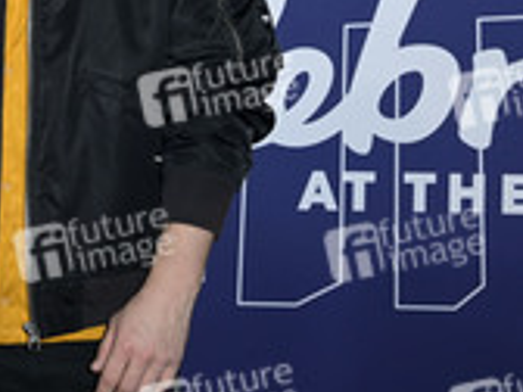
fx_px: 1481
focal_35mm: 98
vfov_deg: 14.9
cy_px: 12
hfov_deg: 18.5
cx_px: -176
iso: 500
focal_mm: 38
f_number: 5.6
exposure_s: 1/200
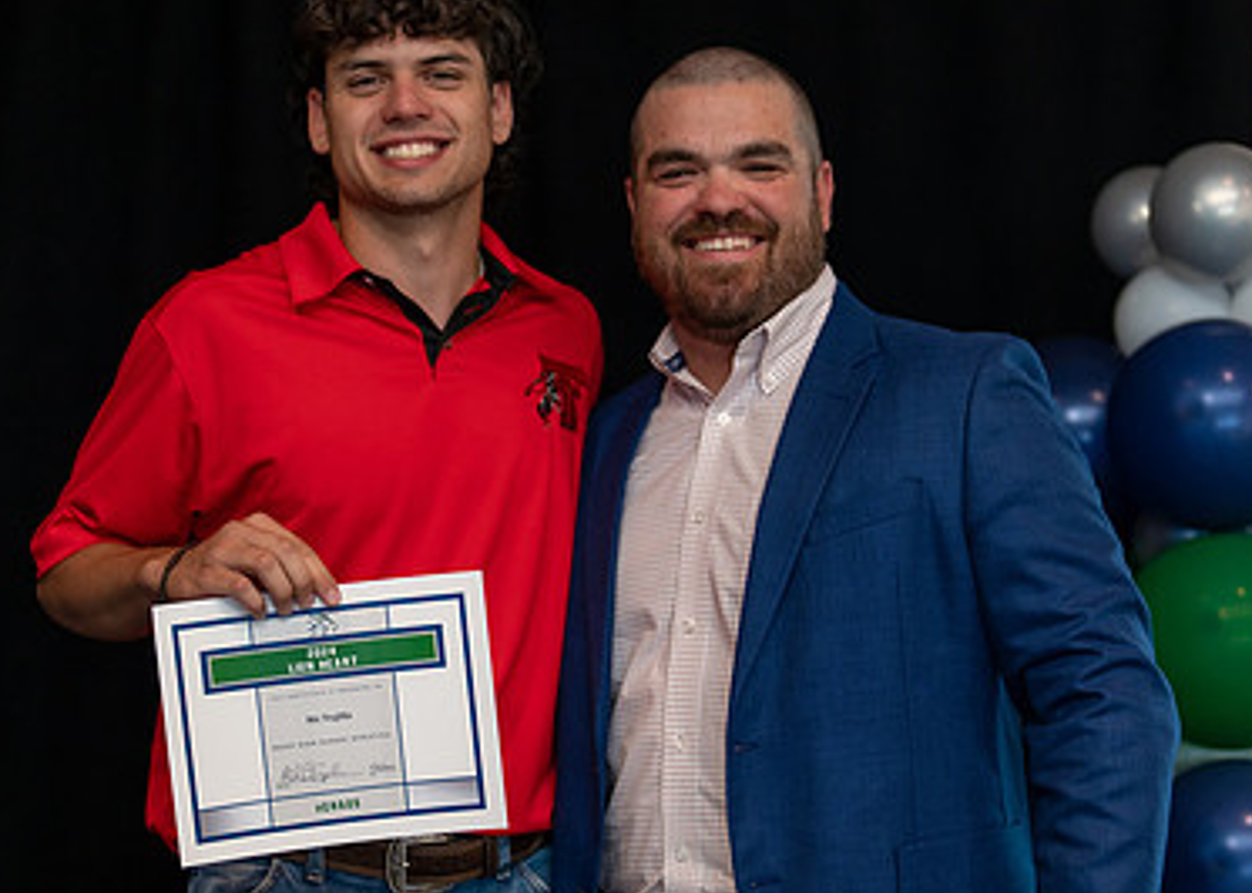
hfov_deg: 21.9
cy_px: 504
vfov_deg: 15.7
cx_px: 582
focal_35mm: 91
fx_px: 3234
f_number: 1.2
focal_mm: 50
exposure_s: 1/320
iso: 200
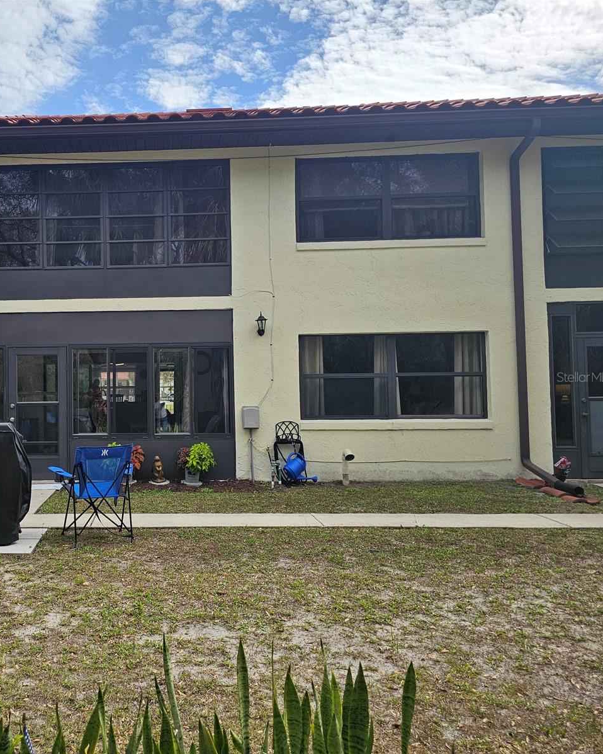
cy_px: 377
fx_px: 669
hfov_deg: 45.8
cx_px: 113
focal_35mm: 30
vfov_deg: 58.8
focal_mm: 6.3
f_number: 1.7
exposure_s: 1/1148
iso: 20
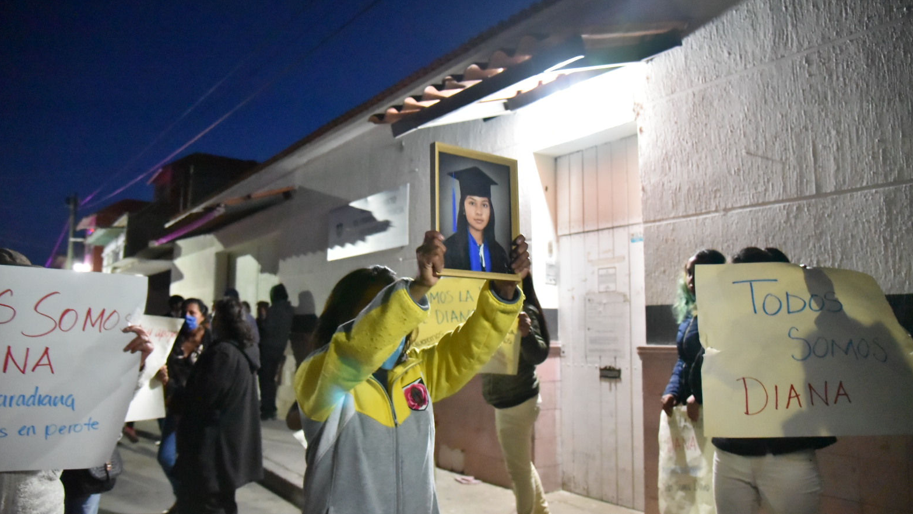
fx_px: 629
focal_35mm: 26
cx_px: 455
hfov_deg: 71.9
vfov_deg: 44.4
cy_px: 249
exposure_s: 1/60
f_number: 4
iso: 12800
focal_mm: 24
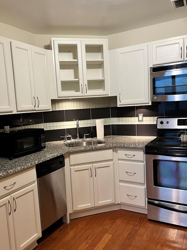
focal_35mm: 30
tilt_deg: -7.0
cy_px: 131
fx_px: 216
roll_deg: +3.7
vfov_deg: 59.9
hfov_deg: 46.7
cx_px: 86
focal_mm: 5.1
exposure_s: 1/60
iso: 250
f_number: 1.6
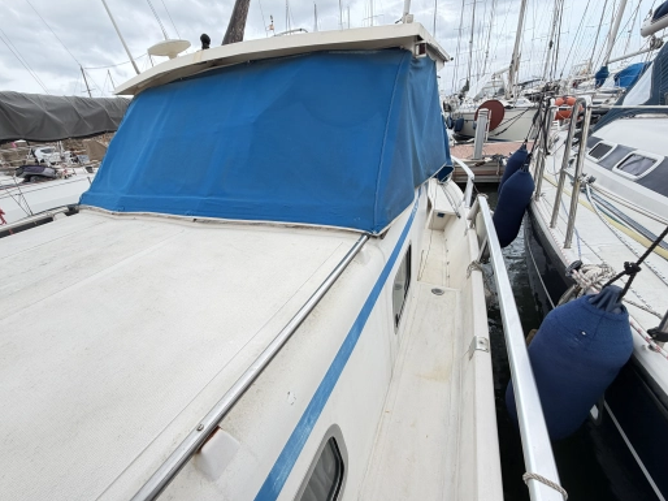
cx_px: 315
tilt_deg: -24.7
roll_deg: +6.2
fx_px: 289
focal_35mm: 15
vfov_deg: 81.7
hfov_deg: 98.1
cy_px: 254
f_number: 2.2
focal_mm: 2.22
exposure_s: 1/191
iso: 50
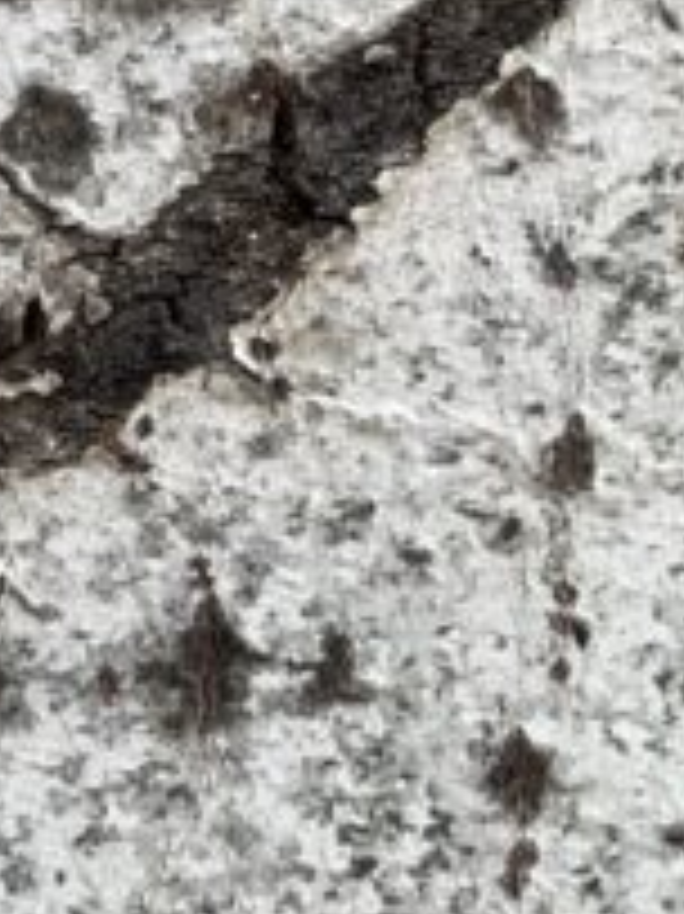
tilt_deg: -8.6
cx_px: 144
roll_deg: -0.3
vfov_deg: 14.1
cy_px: -446
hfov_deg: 11.3
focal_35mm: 131
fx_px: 3455
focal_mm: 5.1
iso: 100
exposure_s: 1/122
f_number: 1.6
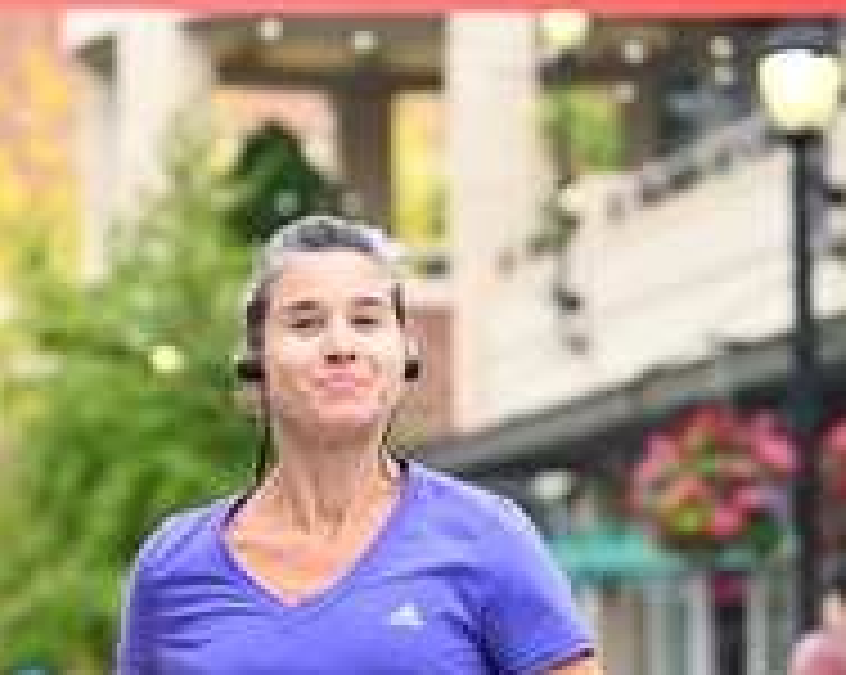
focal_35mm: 209
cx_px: 389
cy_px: 621
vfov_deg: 7.4
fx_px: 5228
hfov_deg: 9.3
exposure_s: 1/1600
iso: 640
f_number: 2.8
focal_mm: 76
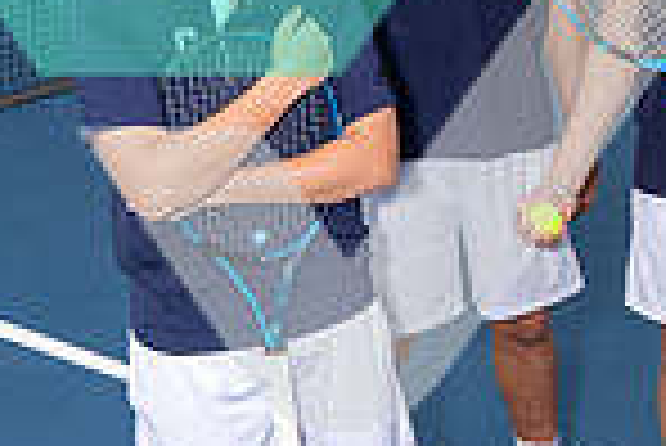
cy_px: 191
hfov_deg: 18.3
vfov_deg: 14.6
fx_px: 1741
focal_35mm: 94
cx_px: 1102
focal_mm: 24
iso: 100
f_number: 8
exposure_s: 1/250
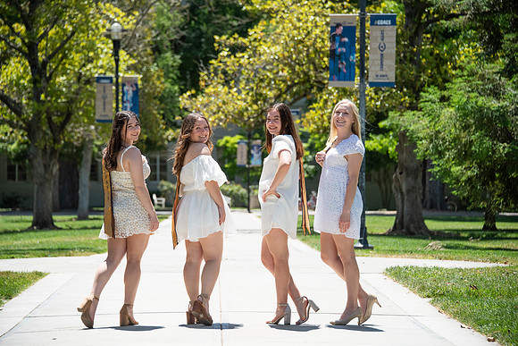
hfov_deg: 15.2
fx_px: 1943
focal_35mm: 135
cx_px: 259
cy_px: 173
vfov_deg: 10.2
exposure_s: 1/2000
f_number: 5.6
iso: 500
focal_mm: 135
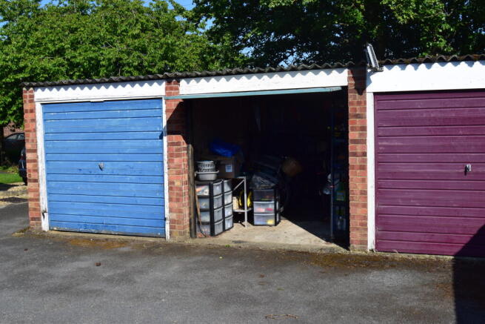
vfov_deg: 34.2
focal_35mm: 39
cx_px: 242
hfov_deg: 49.5
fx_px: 525
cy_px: 162
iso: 400
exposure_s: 1/500
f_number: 11
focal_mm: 26
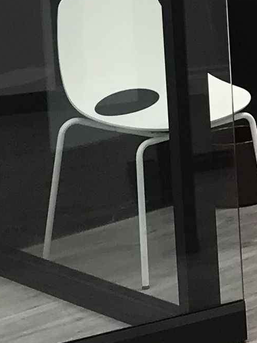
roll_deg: +2.9
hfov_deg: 8.1
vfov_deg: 11.3
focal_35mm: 171
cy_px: -108
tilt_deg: -5.4
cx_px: 571
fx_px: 1693
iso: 25
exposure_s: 1/60
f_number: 1.8
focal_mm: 3.99
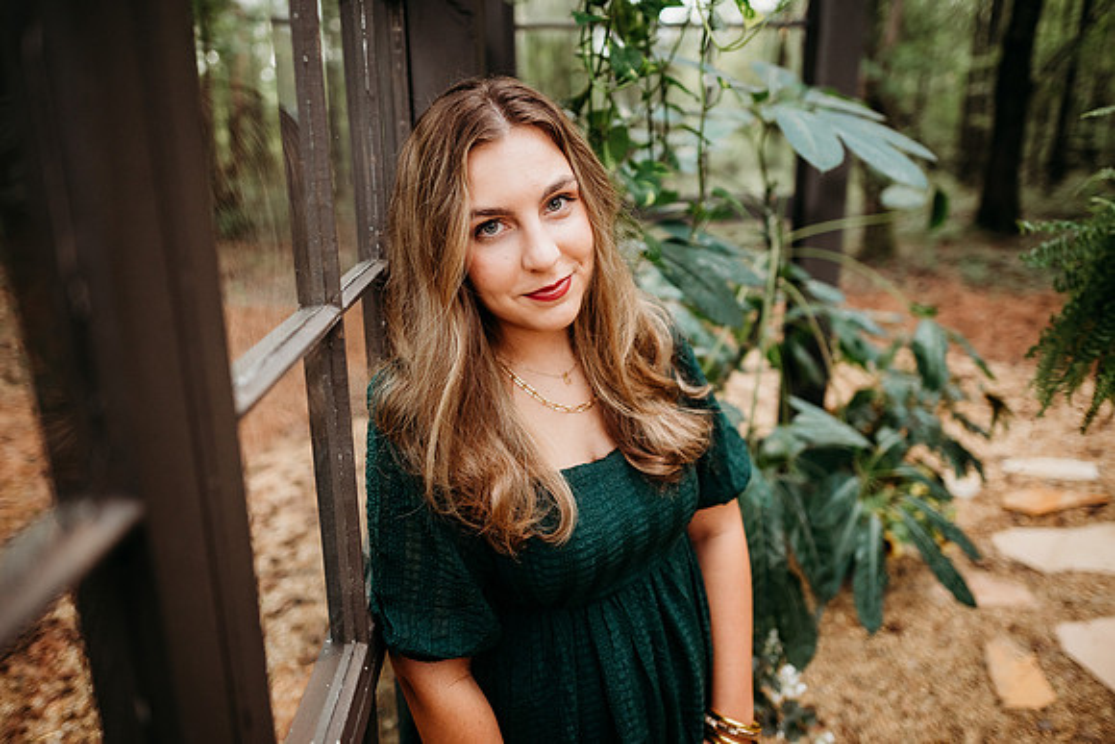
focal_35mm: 24
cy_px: 372
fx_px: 743
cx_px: 558
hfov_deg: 73.7
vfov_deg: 53.2
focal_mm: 24
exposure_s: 1/250
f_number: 2.2
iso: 640
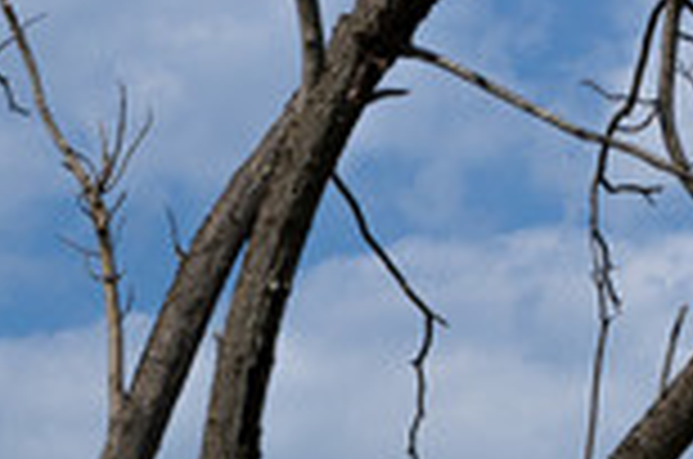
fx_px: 4726
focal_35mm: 246
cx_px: -81
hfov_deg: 8.3
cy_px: 886
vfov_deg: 5.5
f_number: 9
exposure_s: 1/250
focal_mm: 28
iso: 100
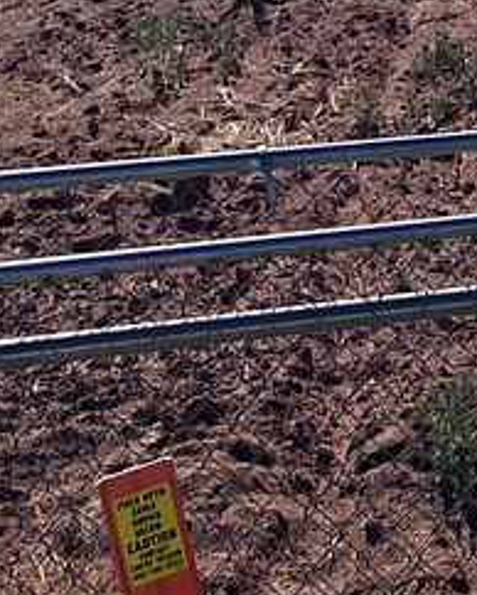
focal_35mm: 161
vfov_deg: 10.1
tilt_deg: +7.8
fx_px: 2838
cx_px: 924
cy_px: -924
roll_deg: +0.7
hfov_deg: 9.1
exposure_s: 1/8000
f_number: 1.5
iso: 50
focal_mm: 5.7
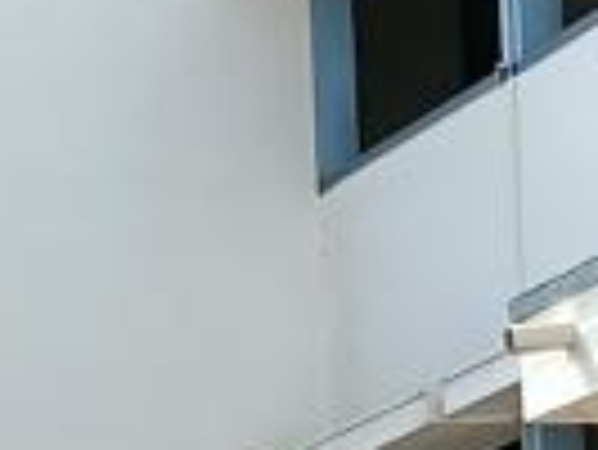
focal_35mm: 269
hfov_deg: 7.4
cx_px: 238
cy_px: 1444
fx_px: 4651
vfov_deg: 5.2
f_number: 1.8
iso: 64
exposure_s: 1/429
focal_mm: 3.98
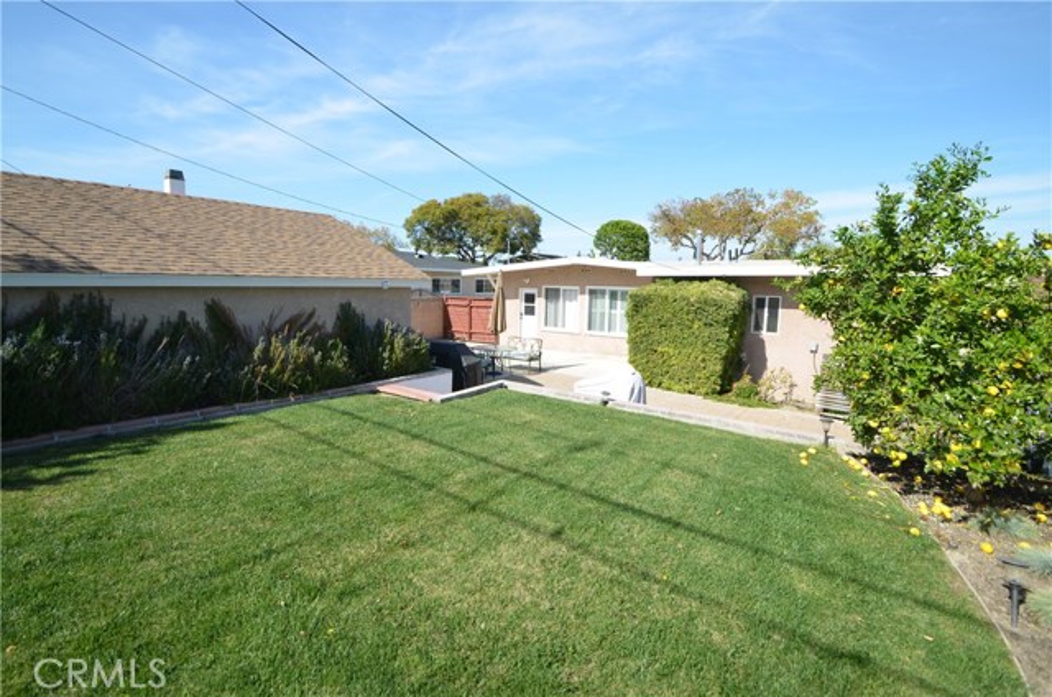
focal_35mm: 15
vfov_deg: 77.1
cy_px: 348
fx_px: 437
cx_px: 526
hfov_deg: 100.5
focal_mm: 10
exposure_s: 1/200
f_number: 8
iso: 100
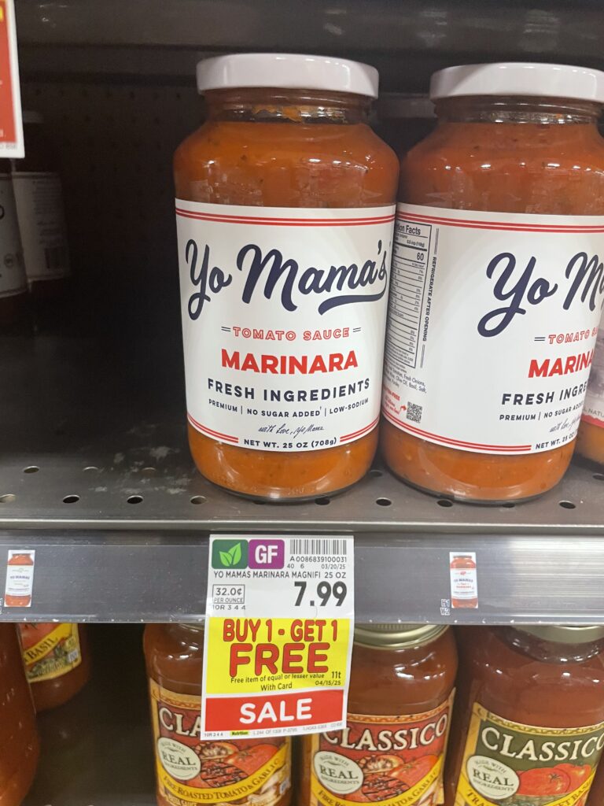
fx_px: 605
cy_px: 403
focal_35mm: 26
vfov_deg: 67.3
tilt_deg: -23.0
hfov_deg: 53.1
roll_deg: -1.6
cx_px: 302
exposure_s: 1/60
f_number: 1.6
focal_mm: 4.2
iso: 250
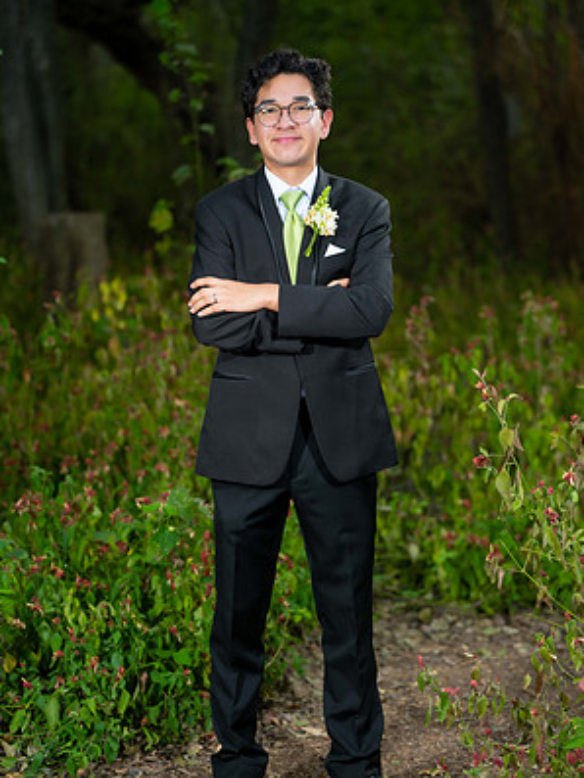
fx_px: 2181
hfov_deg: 15.3
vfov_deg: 20.2
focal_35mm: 97
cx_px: 292
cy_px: 423
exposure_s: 1/200
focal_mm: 89
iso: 125
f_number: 2.8
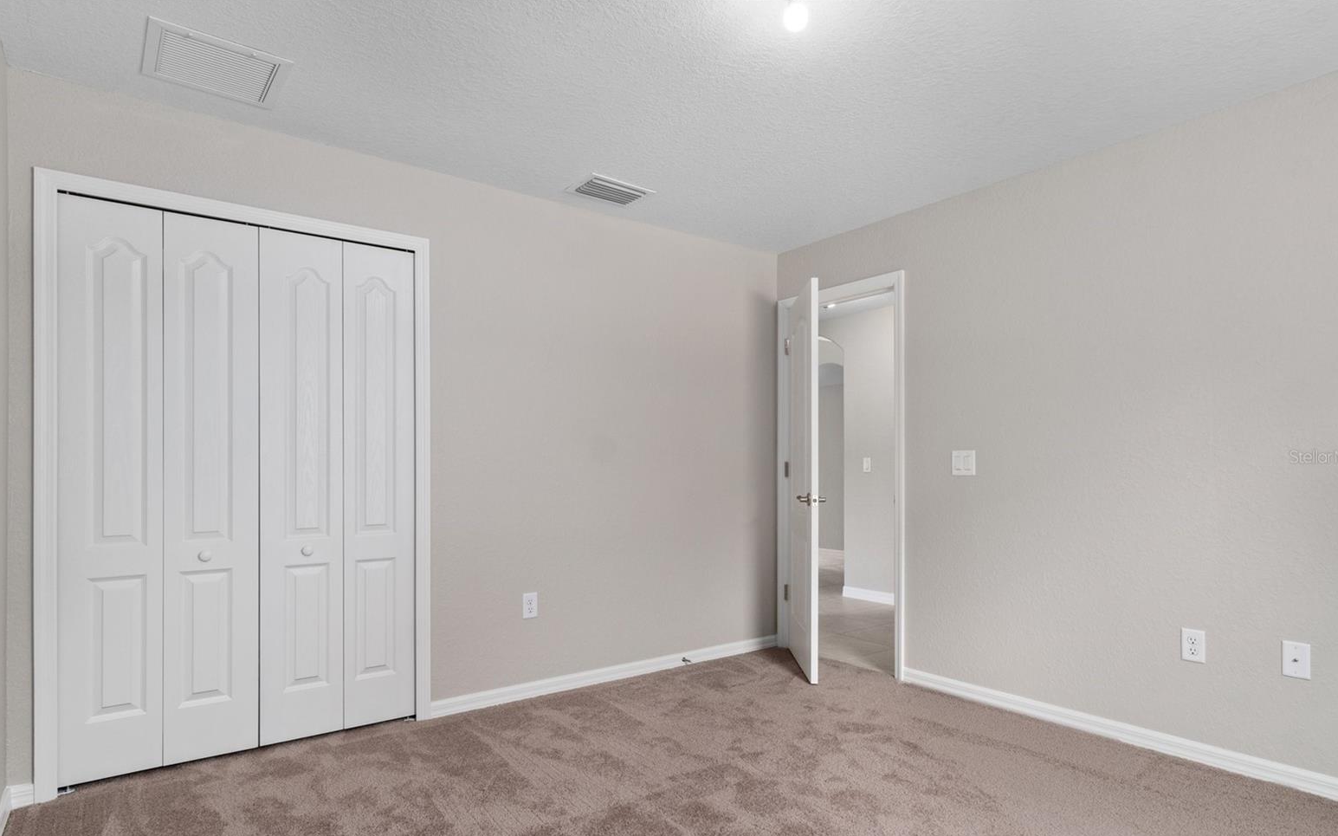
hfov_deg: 88.0
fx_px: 693
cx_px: 674
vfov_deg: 62.1
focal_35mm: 19
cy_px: 457
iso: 320
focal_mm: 12
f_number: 8
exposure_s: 1/3
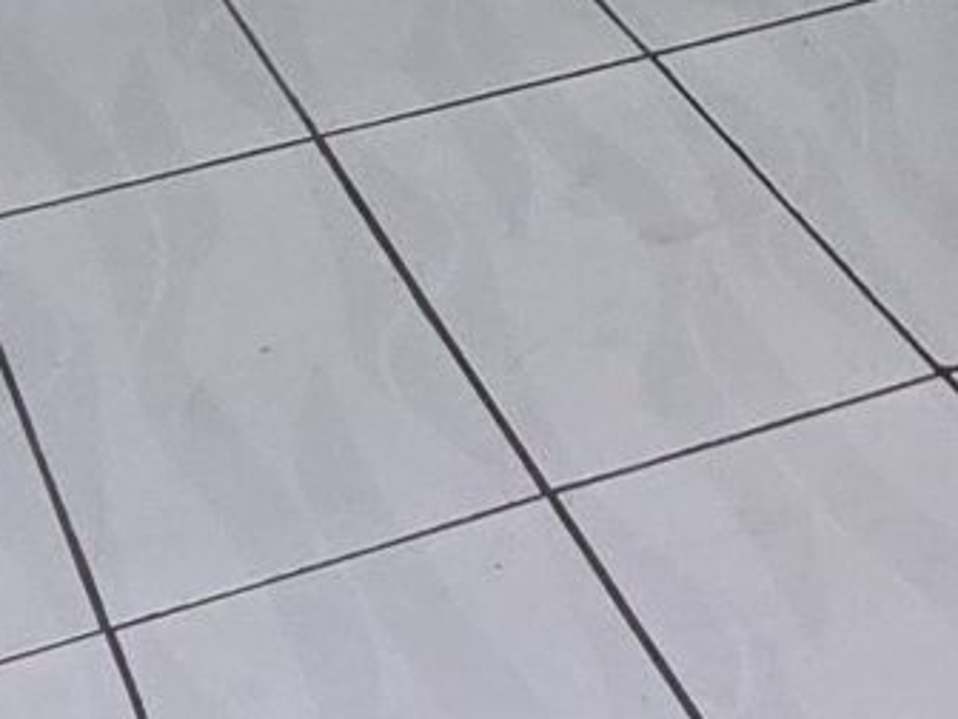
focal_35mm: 99
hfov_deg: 19.8
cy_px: -924
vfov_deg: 12.3
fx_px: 2740
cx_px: 642
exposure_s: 1/100
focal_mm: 2.2
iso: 100
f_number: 2.2
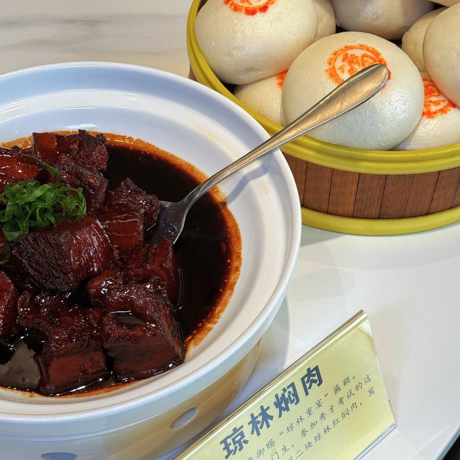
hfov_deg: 27.3
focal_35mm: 63
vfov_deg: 27.3
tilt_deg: -49.0
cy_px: 207
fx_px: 947
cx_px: 254
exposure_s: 1/314
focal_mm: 6.86
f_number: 1.78
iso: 64
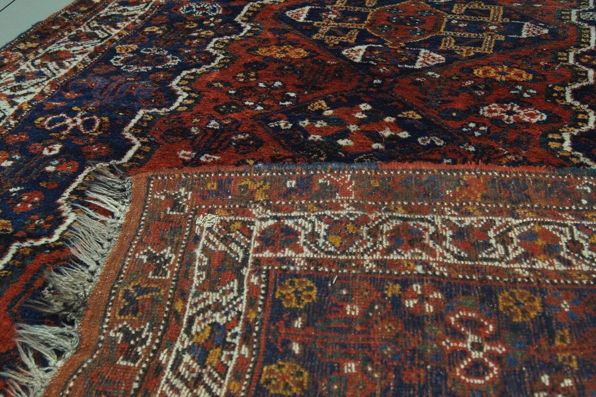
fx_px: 695
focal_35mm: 42
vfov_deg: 31.9
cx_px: 298
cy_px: 198
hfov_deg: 46.4
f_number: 8
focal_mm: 28
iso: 800
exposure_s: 1/25
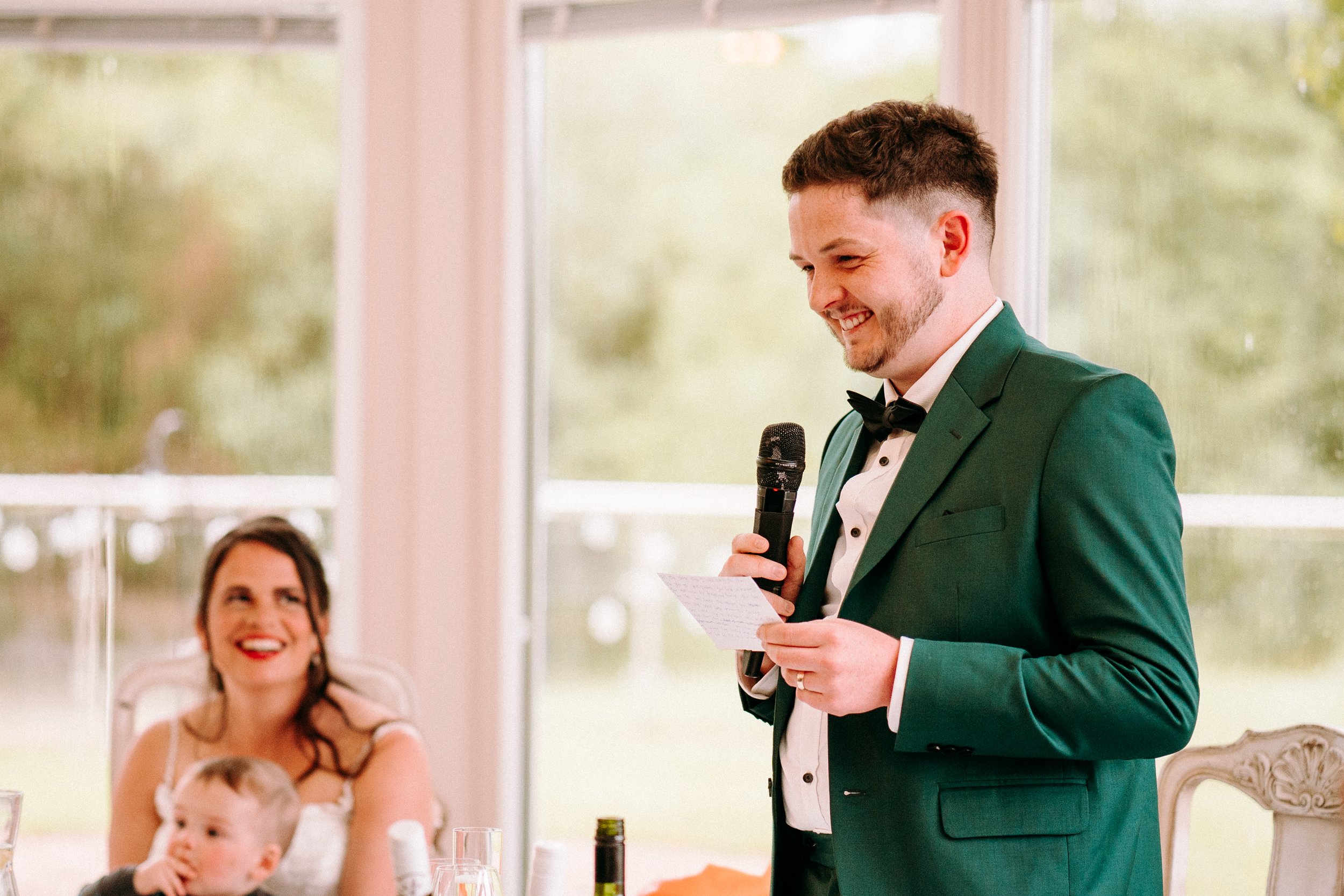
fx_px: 4741
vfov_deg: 10.8
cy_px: 448
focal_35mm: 127
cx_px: 672
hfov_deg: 16.1
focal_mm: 85
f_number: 2
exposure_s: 1/250
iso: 1000
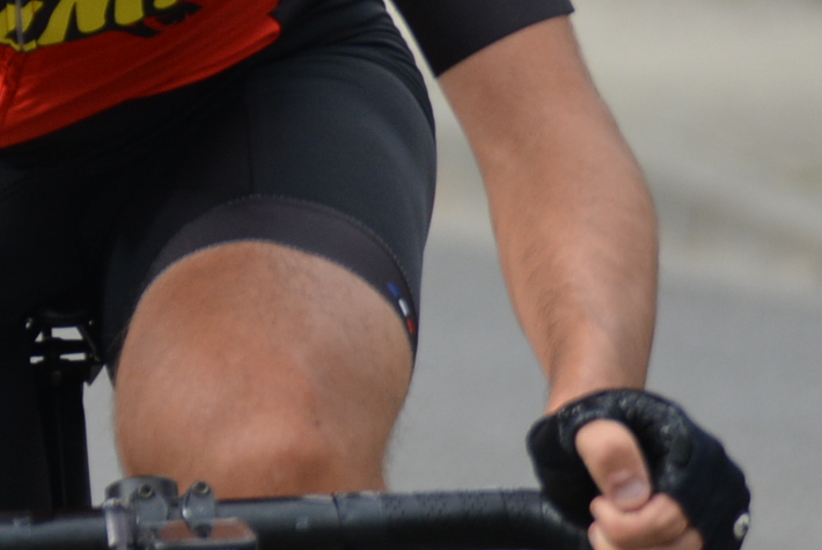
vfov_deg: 1.4
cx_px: 0
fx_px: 22379
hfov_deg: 2.1
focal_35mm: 979
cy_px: 117
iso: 400
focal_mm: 155
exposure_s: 1/1000
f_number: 4.8
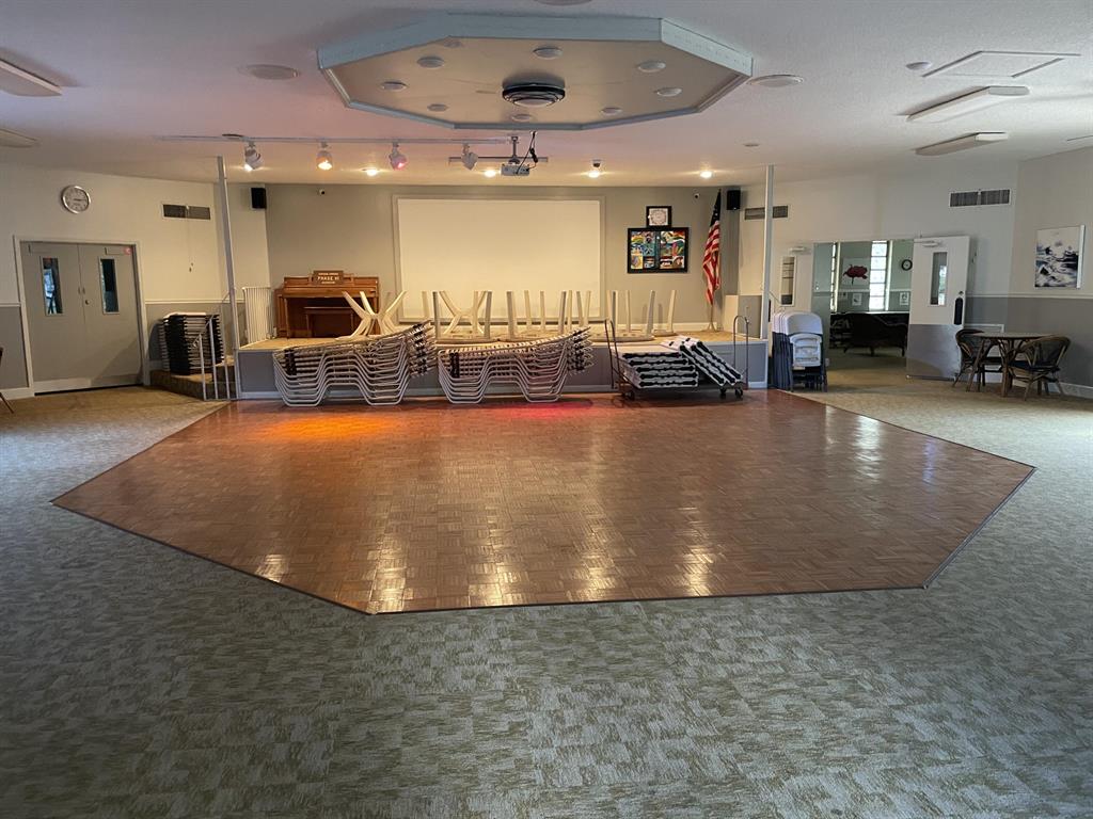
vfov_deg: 53.1
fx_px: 821
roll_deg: +0.0
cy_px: 410
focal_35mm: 26
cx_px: 546
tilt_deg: -8.2
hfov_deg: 67.3
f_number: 1.6
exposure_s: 1/40
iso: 400
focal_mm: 4.2
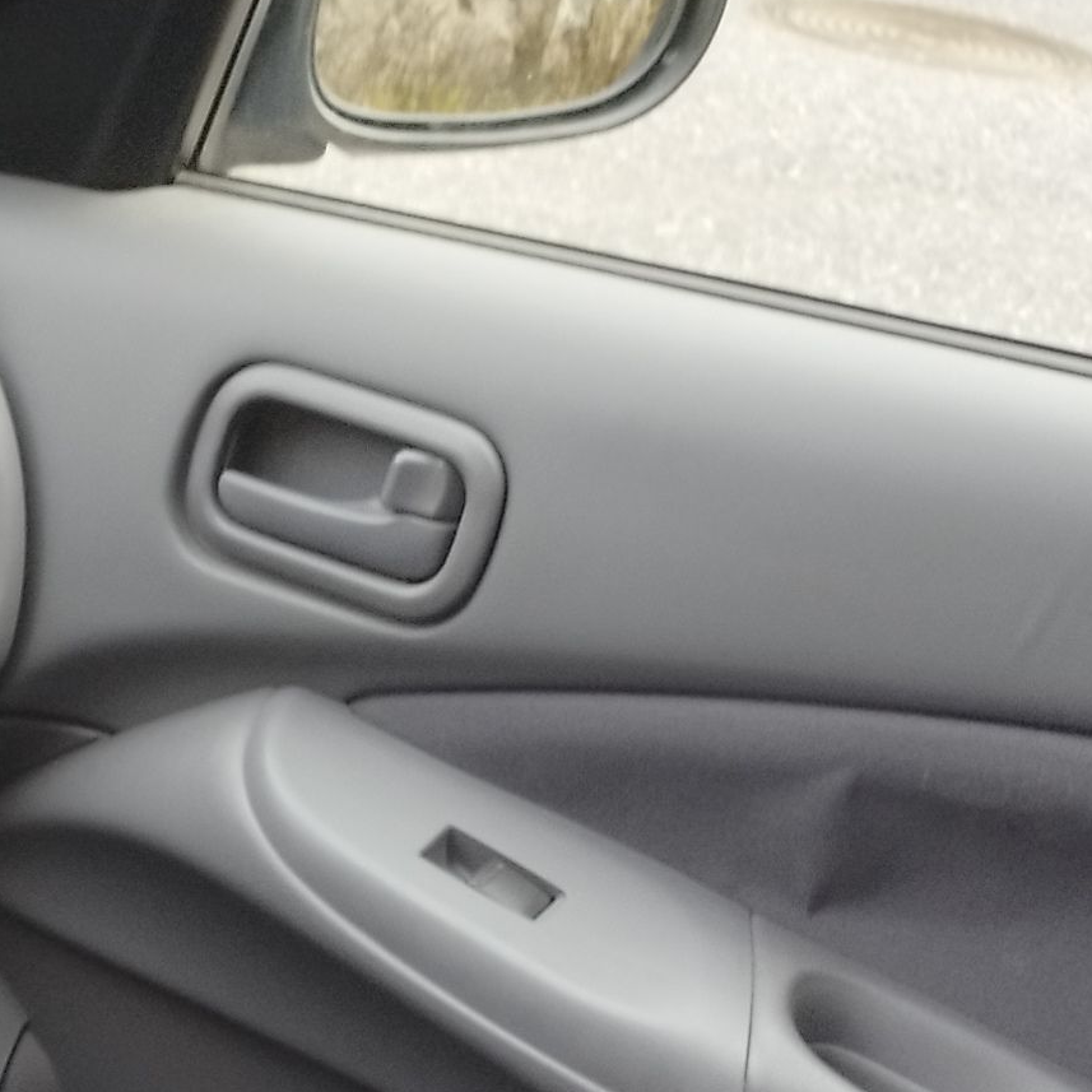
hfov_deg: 15.1
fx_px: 3533
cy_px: 1589
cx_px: -901
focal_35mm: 99
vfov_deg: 16.2
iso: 70
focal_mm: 5.89
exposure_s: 1/50
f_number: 1.89
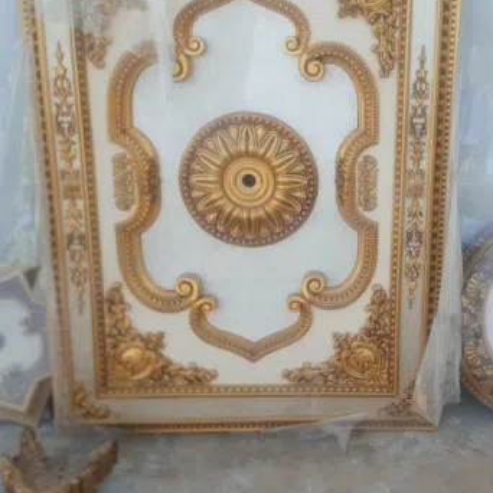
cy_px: 244
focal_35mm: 43
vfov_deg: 39.2
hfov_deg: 38.2
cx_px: 369
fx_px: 693
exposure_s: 1/349
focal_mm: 3.92
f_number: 1.7
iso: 40
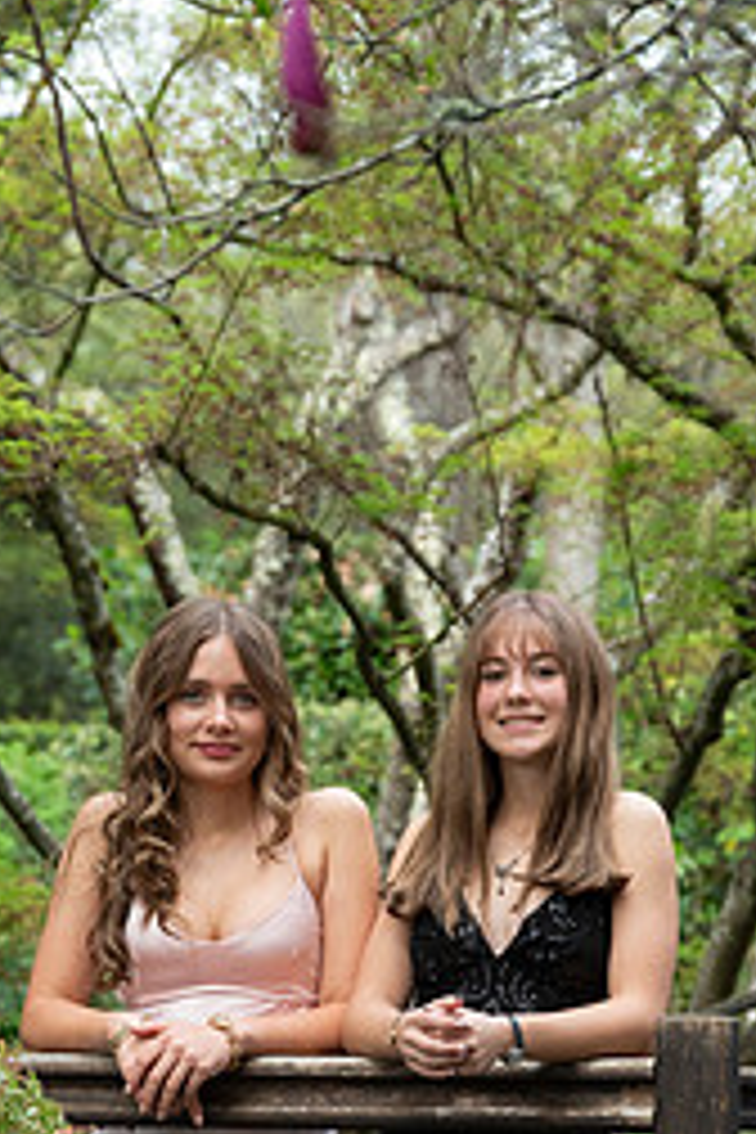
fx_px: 6457
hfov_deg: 6.7
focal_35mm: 205
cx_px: 351
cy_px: 976
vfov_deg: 10.0
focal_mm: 115
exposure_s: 1/800
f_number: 6.3
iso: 1250
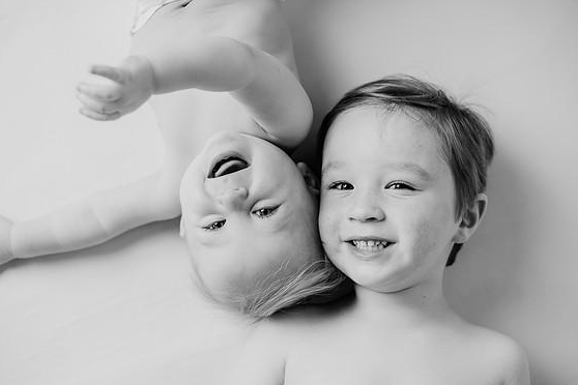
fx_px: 835
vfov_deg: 26.0
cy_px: 198
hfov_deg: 38.2
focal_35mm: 52
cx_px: 290
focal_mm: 50
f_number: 2.8
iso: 100
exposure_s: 1/160
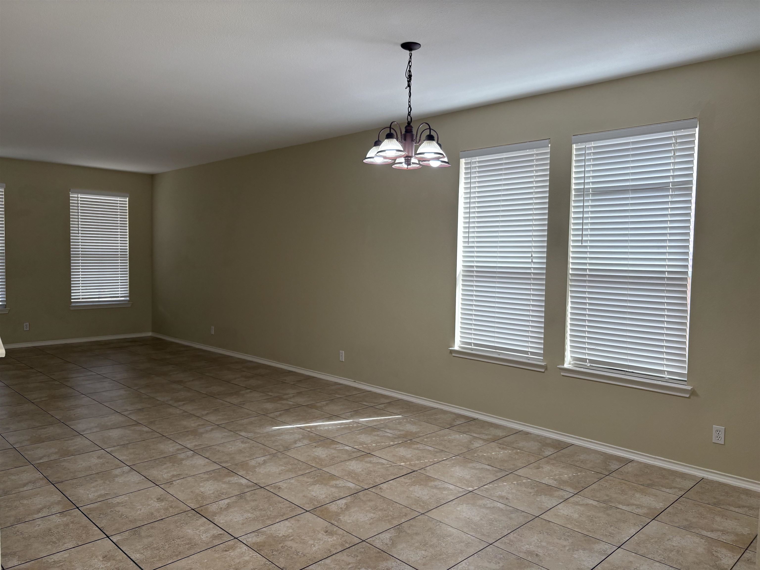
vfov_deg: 53.1
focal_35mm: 26
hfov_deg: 67.3
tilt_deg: -3.3
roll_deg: -1.3
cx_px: 380
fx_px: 571
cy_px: 285
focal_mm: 5.96
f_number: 1.6
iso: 64
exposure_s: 1/125
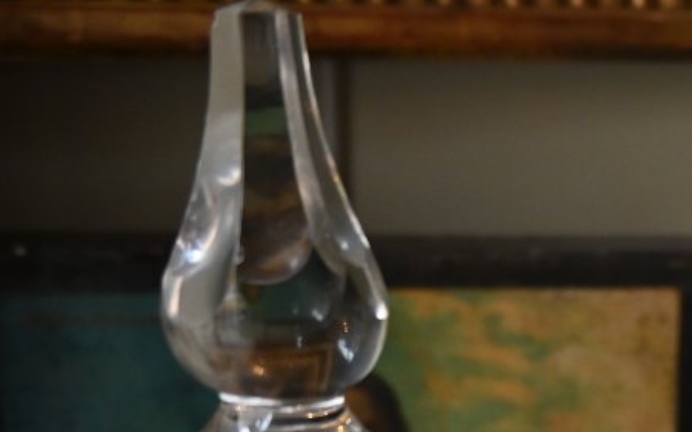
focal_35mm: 88
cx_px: 813
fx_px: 1653
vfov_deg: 14.1
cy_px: 603
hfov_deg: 22.0
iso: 1000
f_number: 3.5
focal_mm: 21.5
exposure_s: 1/125
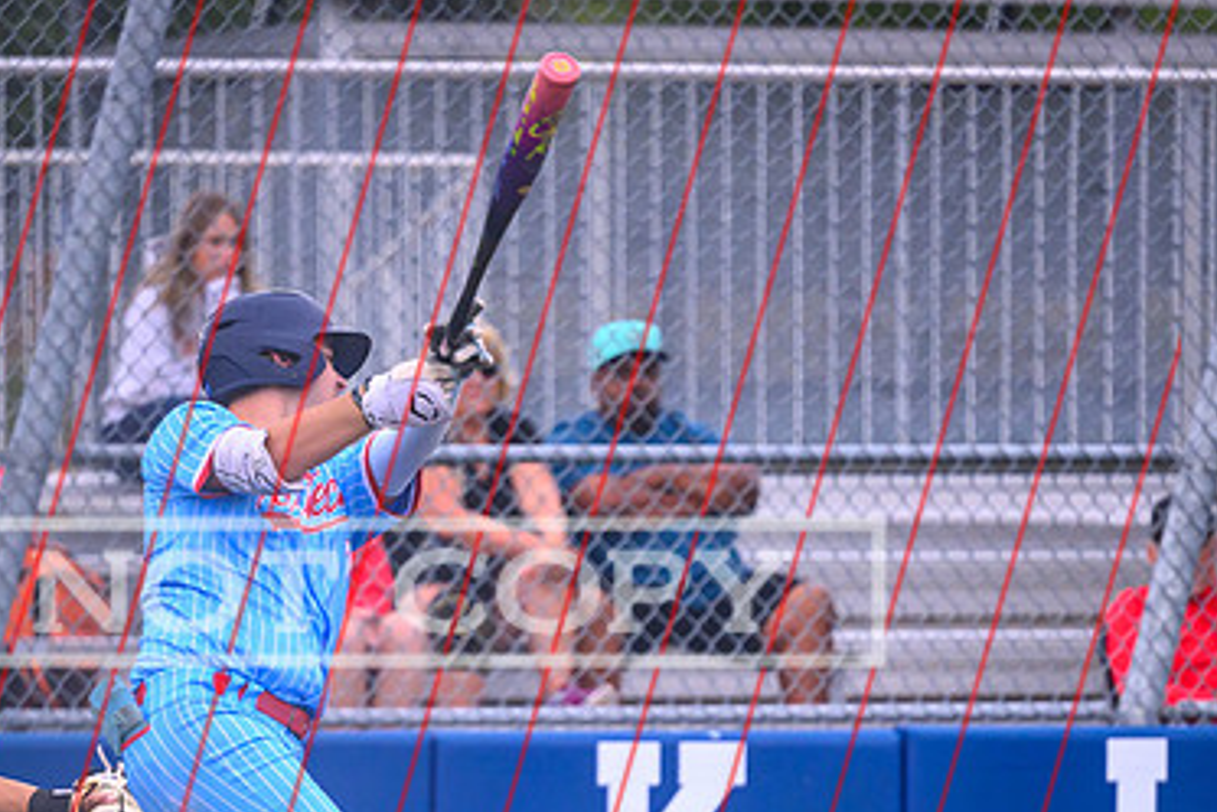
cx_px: 550
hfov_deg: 5.8
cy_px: 805
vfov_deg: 3.8
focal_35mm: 358
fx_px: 12106
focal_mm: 175
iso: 1000
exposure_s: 1/3200
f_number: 2.8
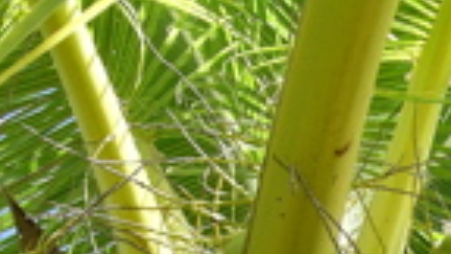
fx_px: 1232
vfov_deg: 11.0
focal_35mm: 103
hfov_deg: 19.8
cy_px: 464
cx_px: 501
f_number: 4.6
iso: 50
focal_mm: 6.5
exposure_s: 1/116
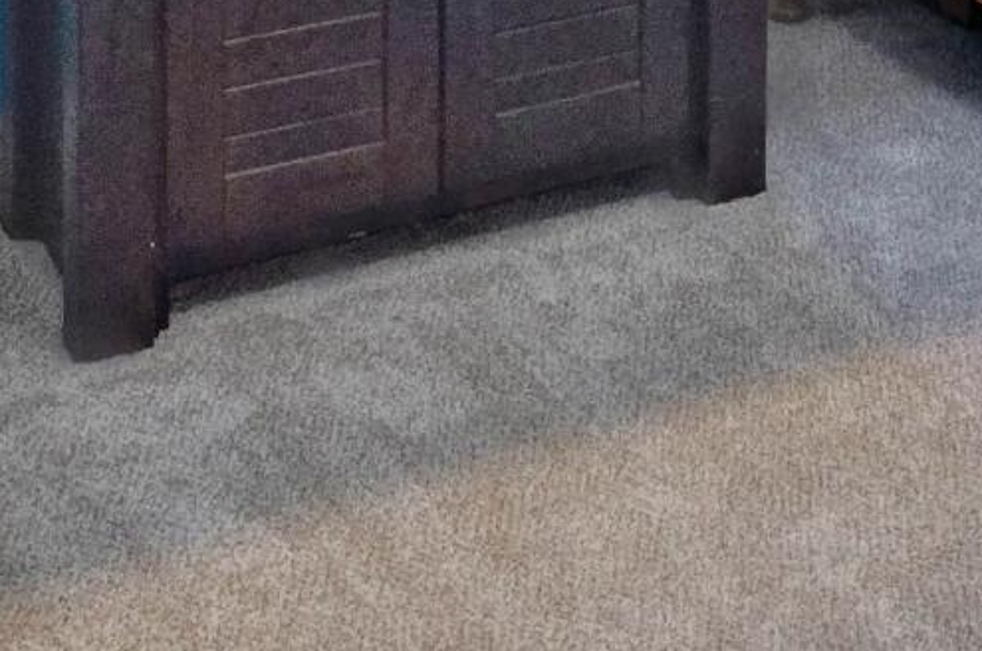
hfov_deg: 18.5
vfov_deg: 10.2
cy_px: -1184
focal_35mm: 105
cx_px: 1210
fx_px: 2845
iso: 400
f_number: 9
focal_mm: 11.5
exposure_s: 1/30
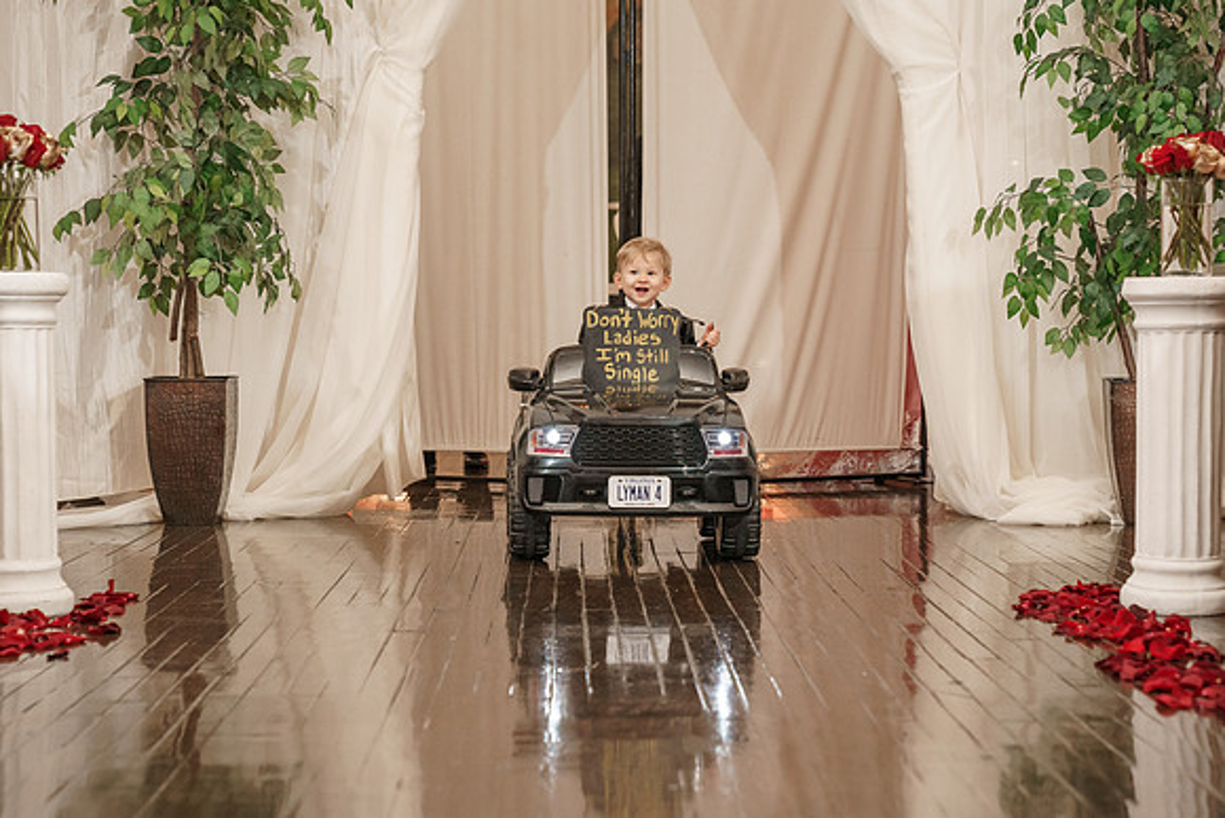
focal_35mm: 85
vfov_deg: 16.1
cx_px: 706
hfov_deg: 24.0
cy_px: 452
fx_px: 2881
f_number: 4
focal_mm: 70
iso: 2000
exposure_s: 1/160
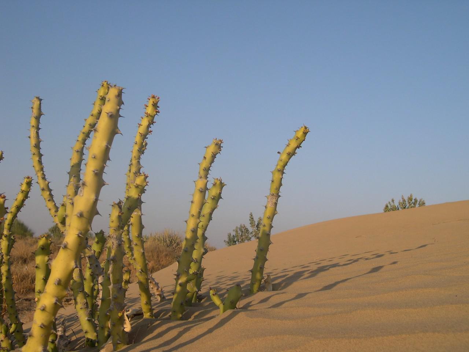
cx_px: 234
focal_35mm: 42
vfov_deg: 34.3
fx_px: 569
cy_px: 176
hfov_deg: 44.8
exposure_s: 1/148
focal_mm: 9
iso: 100
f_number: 8
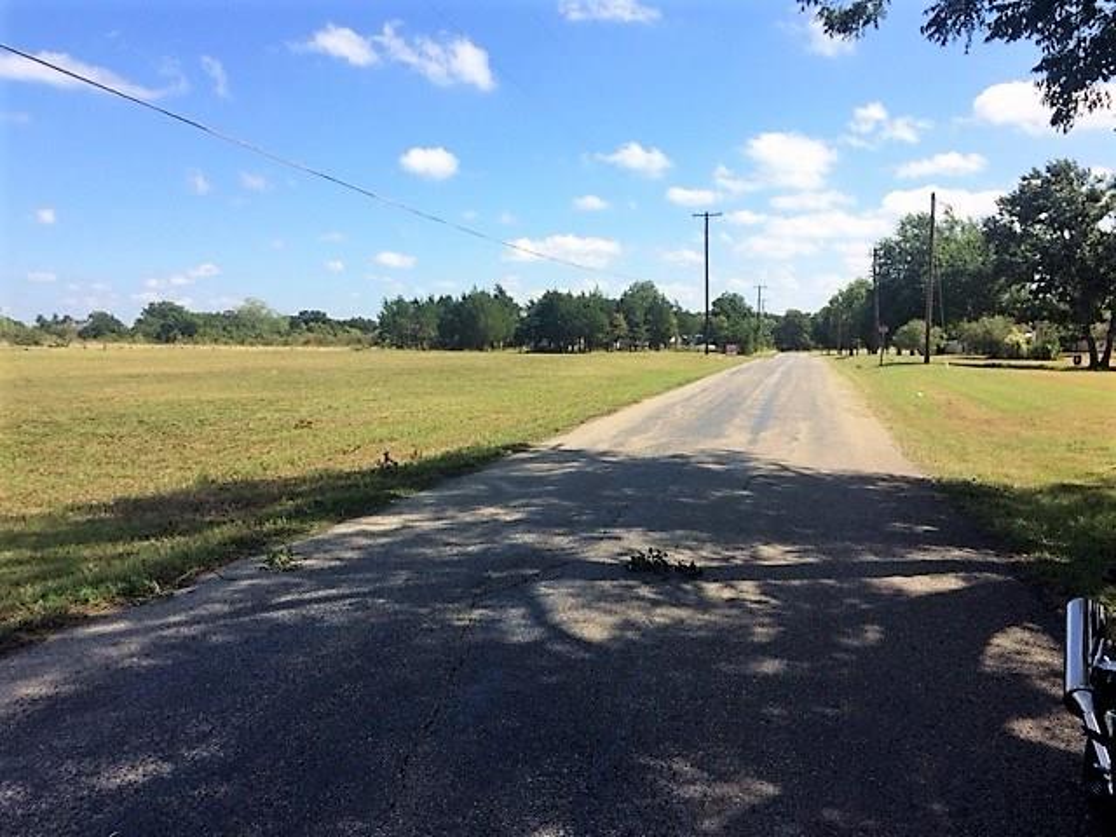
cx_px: 558
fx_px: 935
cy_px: 418
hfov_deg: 61.7
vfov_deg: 48.2
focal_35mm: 29
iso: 32
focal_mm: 4.15
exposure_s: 1/1709
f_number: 2.2
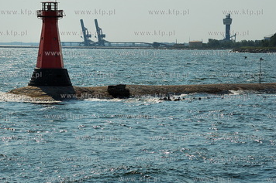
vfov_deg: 6.5
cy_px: 85
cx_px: 122
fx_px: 1613
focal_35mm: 211
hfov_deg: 9.8
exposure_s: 1/1250
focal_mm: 125
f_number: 9
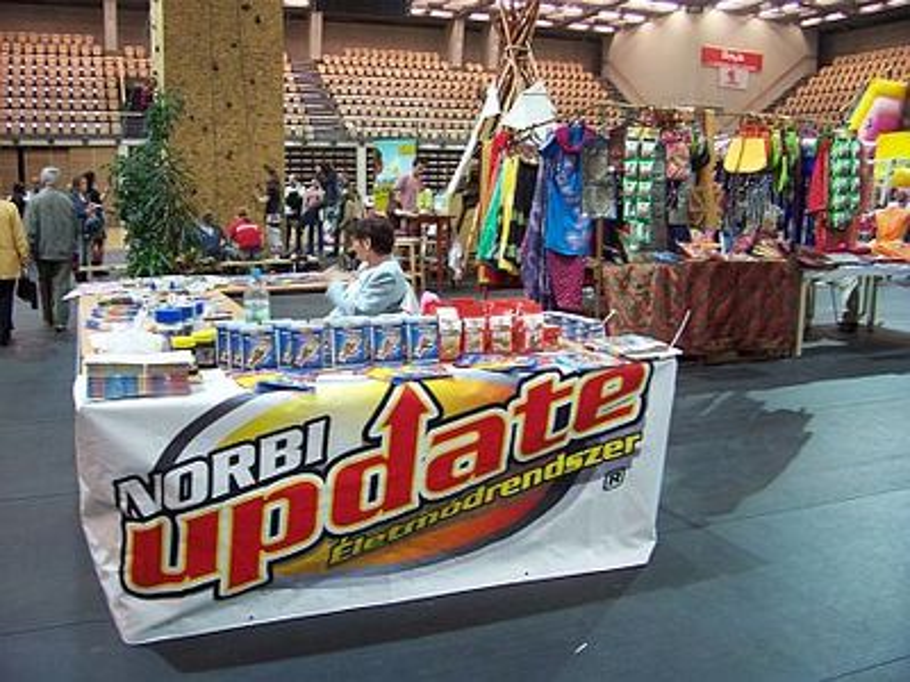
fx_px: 894
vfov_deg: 41.8
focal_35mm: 34
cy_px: 341
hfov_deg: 54.0
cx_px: 455
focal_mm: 5.6
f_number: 2.7
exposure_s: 1/15
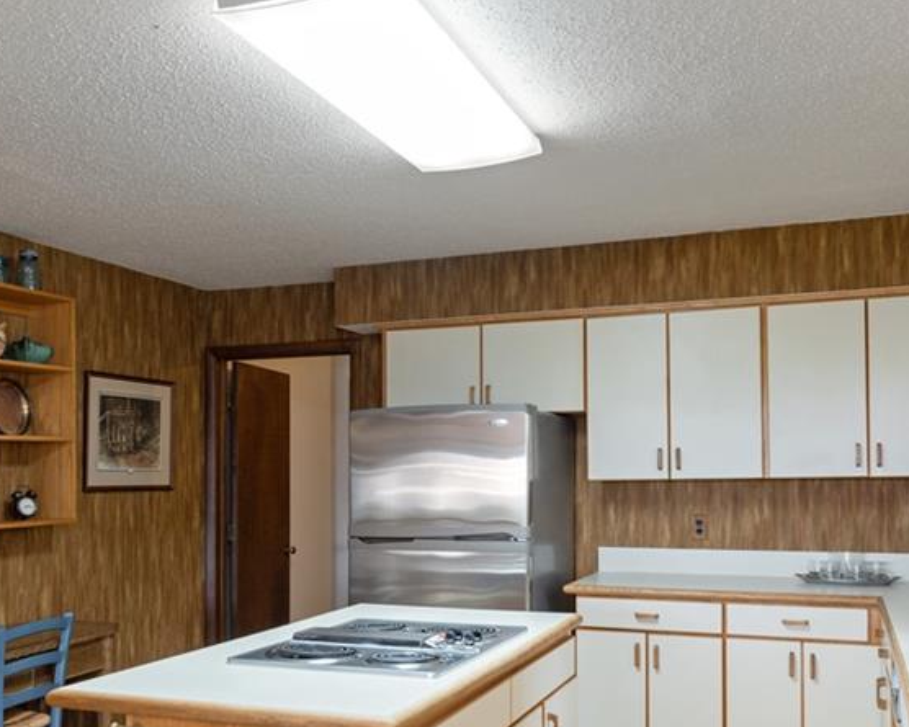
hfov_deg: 47.9
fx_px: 1022
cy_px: 475
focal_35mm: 38
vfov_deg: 38.8
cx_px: 422
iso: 320
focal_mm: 22
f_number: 7.1
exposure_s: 1/25
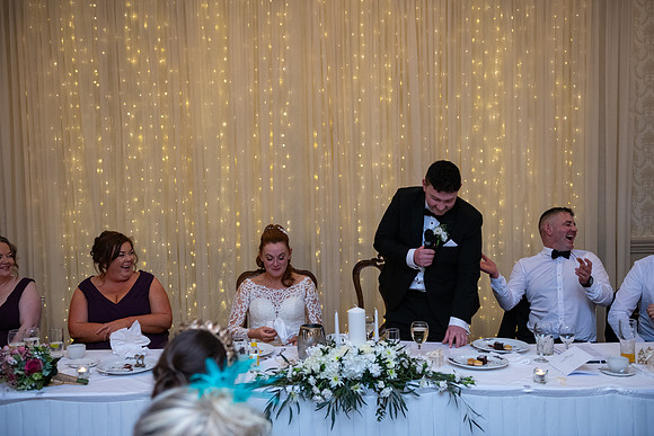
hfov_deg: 43.6
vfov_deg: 29.9
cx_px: 327
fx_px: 818
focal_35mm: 45
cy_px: 218
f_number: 3.5
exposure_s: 1/160
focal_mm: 45
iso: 1000
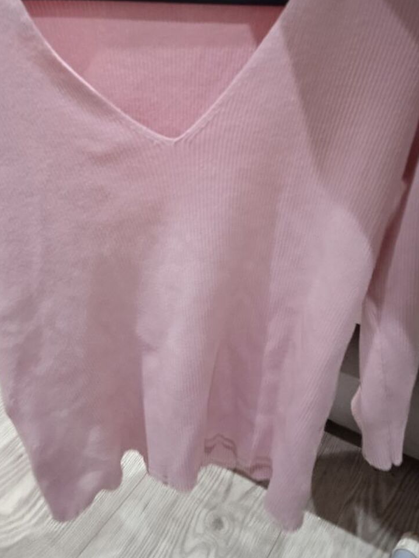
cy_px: 200
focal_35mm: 39
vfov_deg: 47.3
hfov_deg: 36.8
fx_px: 629
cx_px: 187
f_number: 2.2
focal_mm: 3.43
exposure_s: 1/25
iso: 797
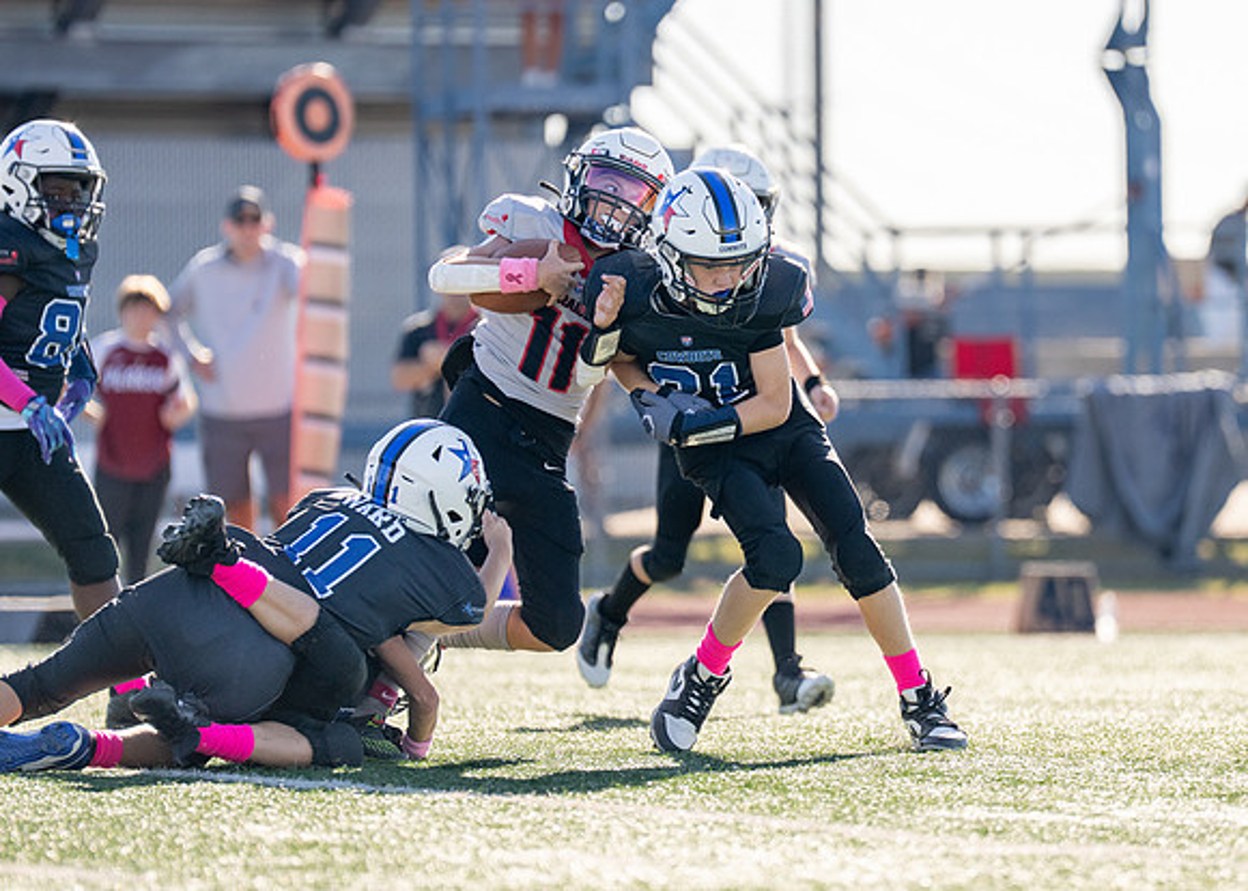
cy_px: 409
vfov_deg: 4.1
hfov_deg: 5.8
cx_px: 771
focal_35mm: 349
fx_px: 12376
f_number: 2.8
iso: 160
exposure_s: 1/2500
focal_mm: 200
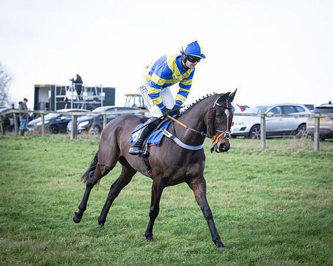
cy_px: 132
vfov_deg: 14.0
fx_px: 1082
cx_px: 226
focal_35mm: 110
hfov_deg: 17.5
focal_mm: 70
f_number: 4
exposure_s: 1/800
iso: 400
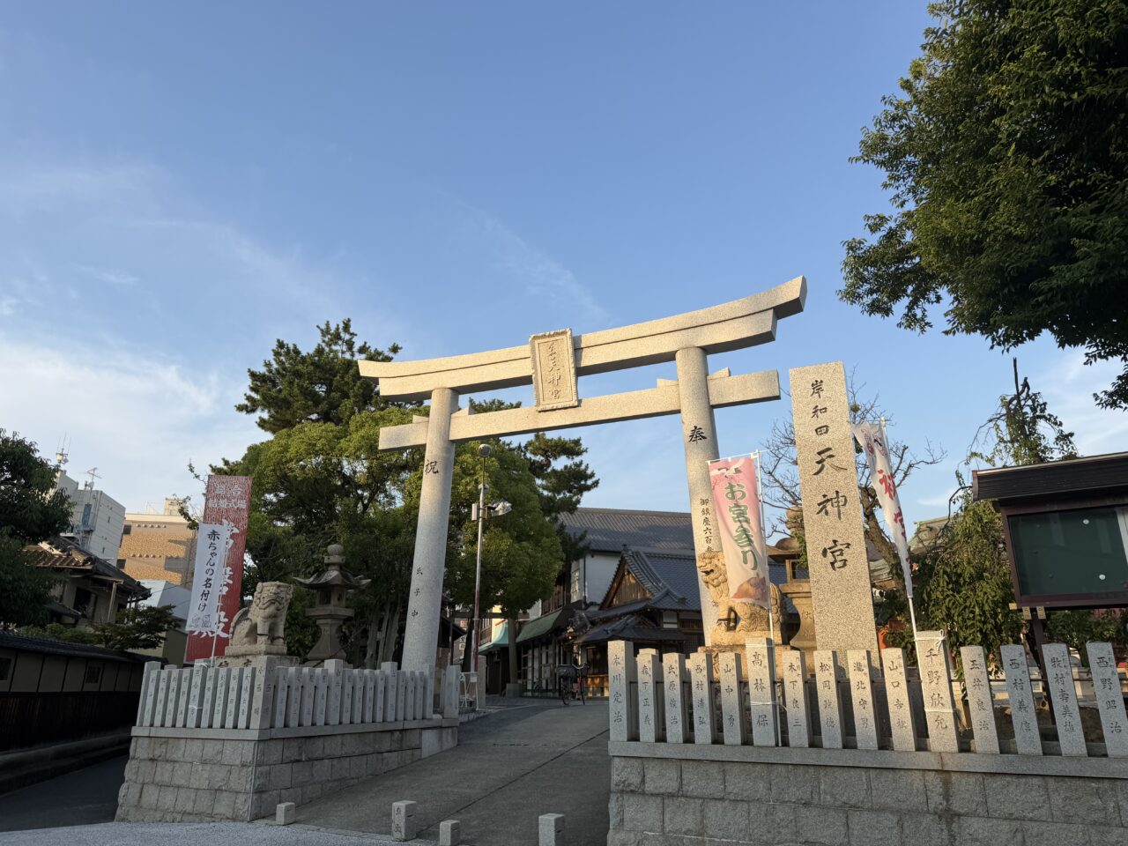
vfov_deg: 56.8
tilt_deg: +14.4
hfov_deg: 71.6
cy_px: 423
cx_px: 564
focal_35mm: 24
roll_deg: -2.1
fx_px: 782
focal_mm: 6.76
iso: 80
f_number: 1.78
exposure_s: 1/2703
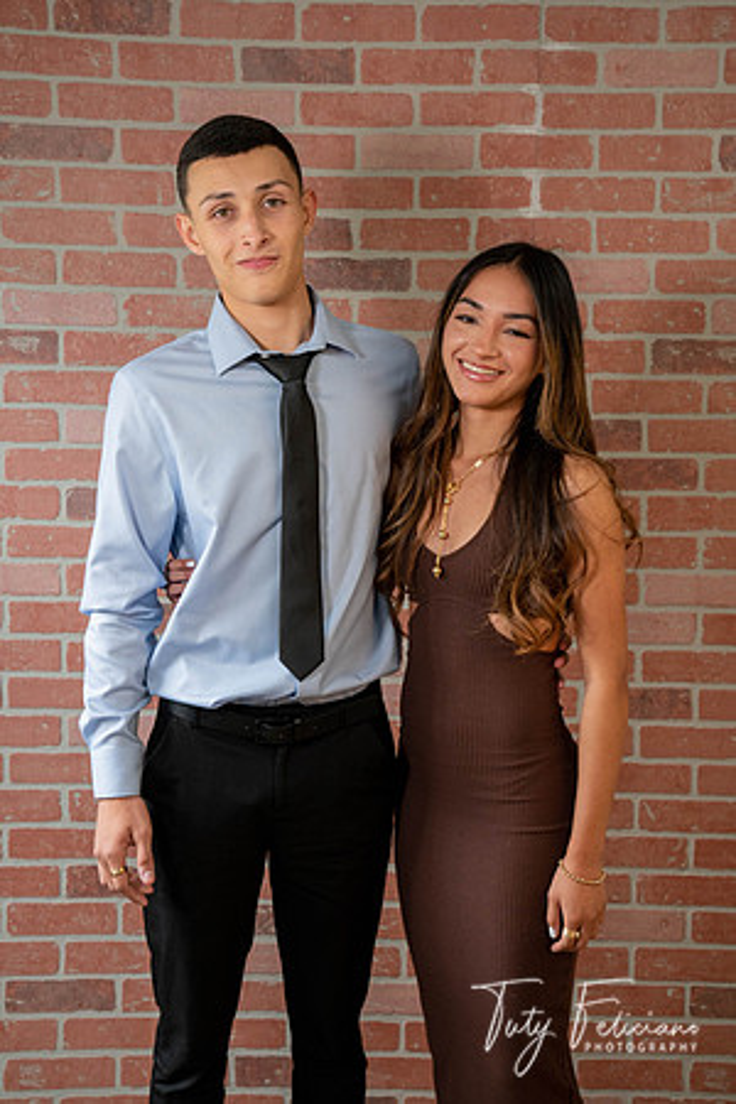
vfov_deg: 38.9
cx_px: 368
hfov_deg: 26.5
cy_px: 552
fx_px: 1564
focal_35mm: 51
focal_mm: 51
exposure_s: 1/80
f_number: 5.6
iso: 1600
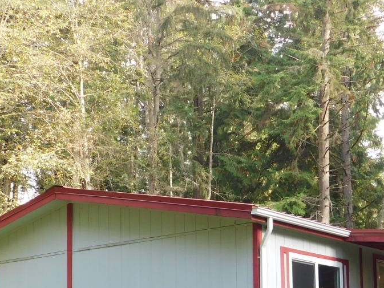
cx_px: 234
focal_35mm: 77
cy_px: 306
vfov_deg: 18.5
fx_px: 854
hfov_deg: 25.3
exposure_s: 1/80
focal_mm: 6.3
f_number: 3.5
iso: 125
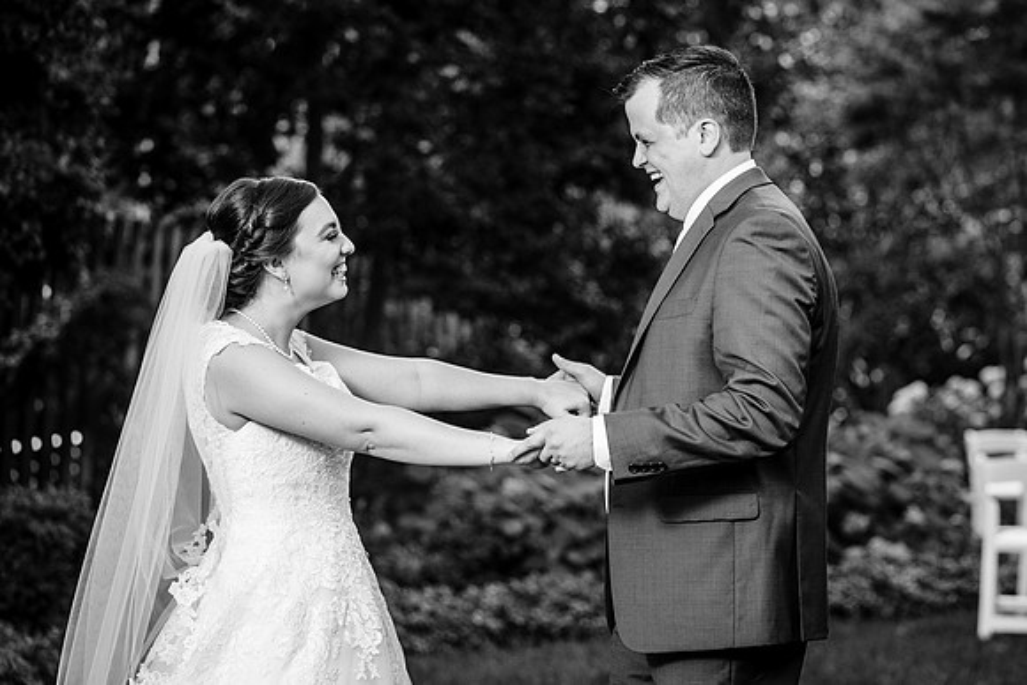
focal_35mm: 132
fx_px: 3777
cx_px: 586
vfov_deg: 10.4
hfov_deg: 15.5
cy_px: 391
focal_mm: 116
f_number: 4
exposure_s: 1/200
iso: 100
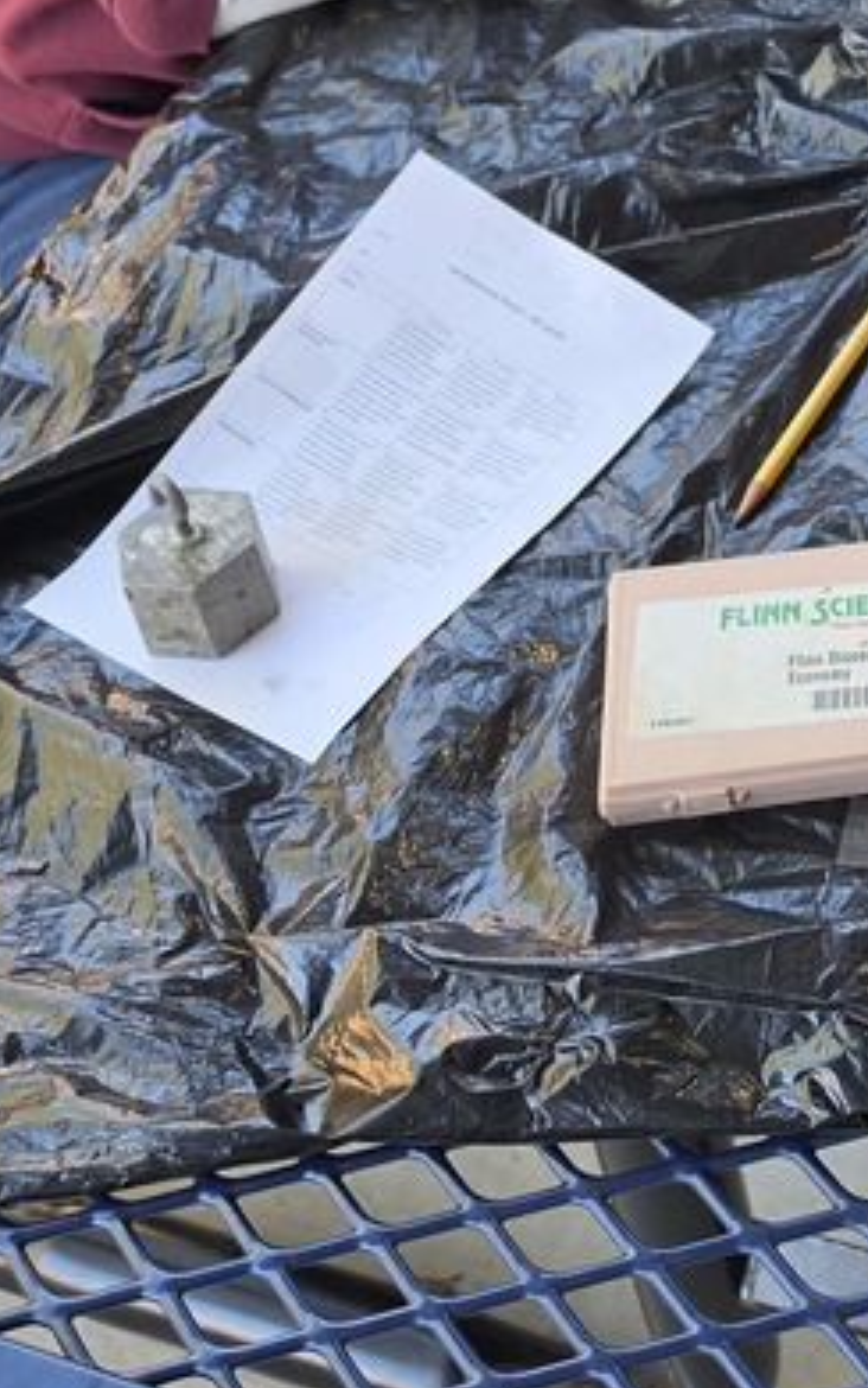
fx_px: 2421
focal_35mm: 64
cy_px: -125
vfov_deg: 29.0
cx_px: 1039
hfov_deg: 19.2
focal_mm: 6.5
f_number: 1.4
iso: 50
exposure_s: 1/180
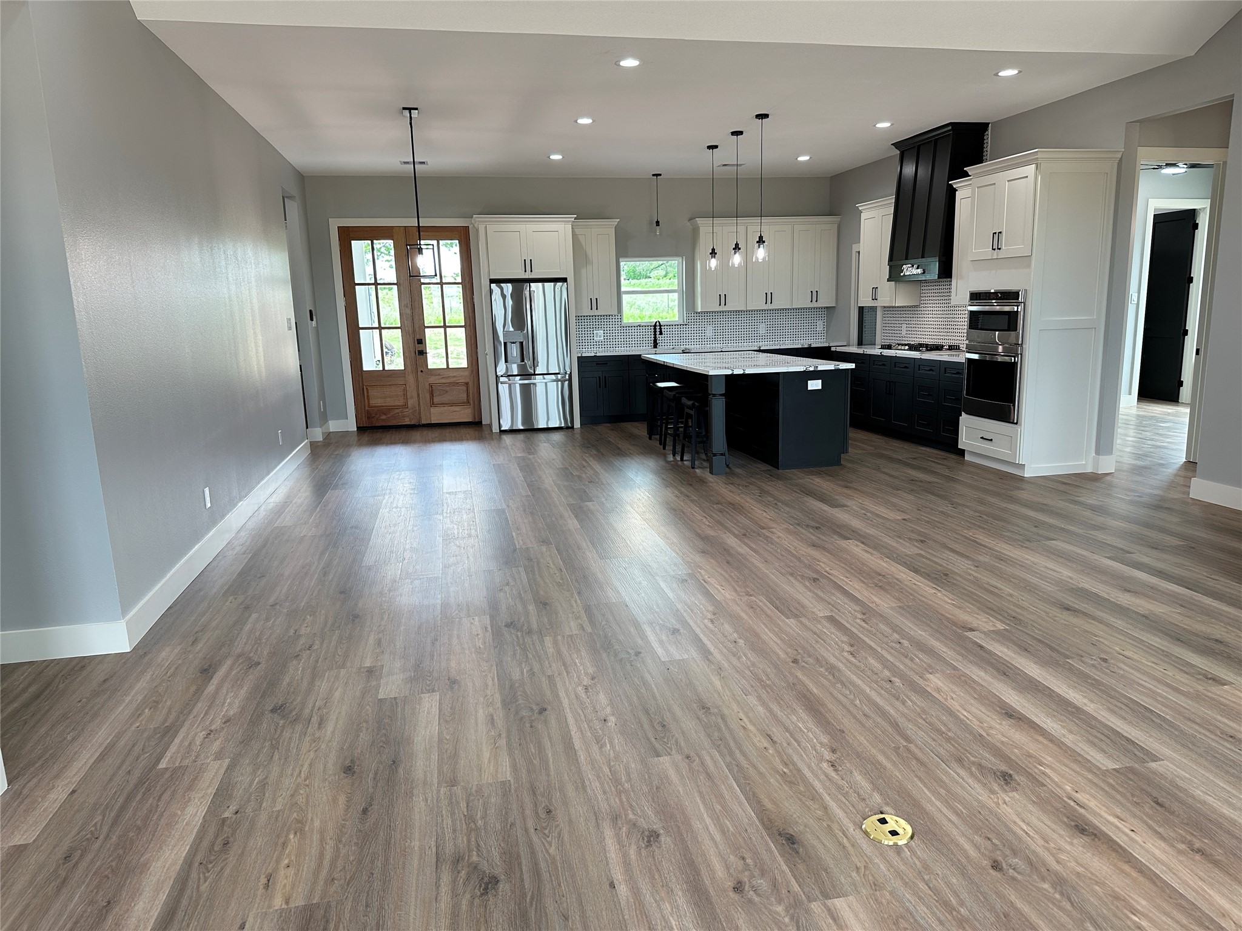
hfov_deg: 71.6
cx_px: 621
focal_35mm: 24
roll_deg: +1.1
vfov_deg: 56.8
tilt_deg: -10.5
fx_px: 861
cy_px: 466
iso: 160
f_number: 1.78
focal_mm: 6.86
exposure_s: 1/120
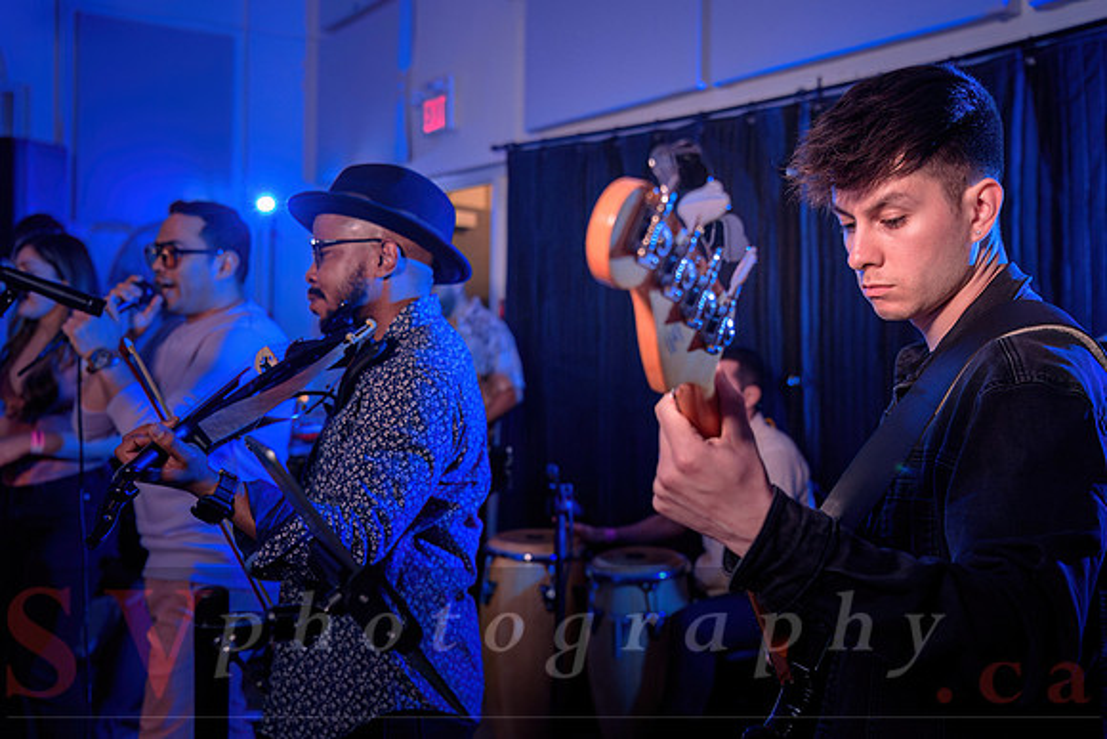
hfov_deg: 51.6
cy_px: 335
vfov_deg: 35.7
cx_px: 589
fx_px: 1144
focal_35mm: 37
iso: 400
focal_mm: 34
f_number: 3.5
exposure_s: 1/60
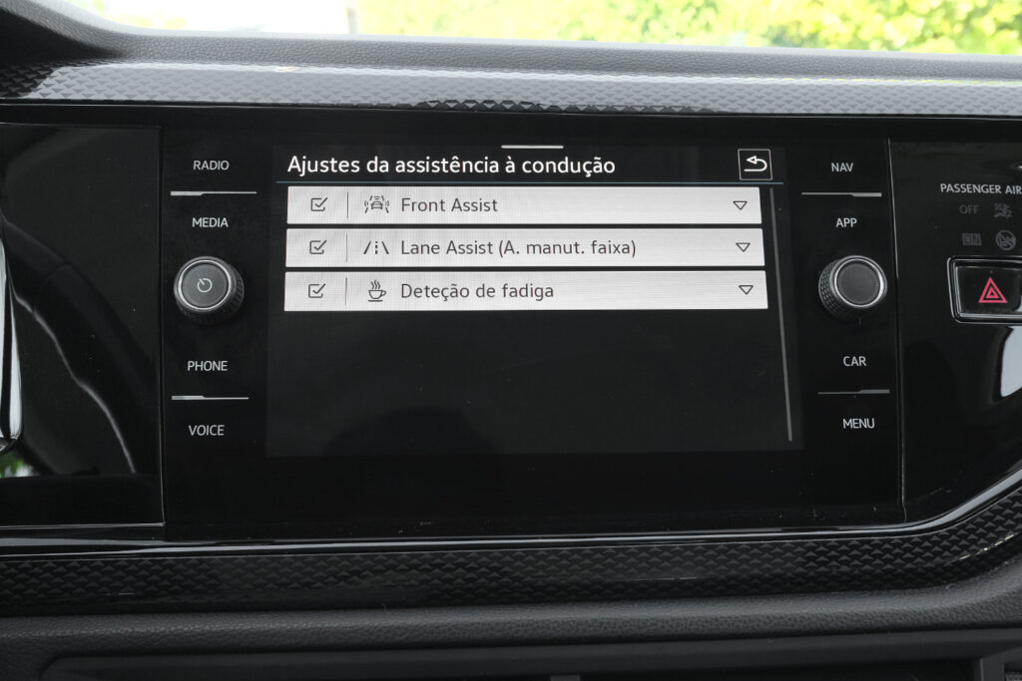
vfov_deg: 36.0
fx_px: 1050
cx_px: 511
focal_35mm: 37
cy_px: 340
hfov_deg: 51.9
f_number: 9
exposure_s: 1/100
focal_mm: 24.9
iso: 2000
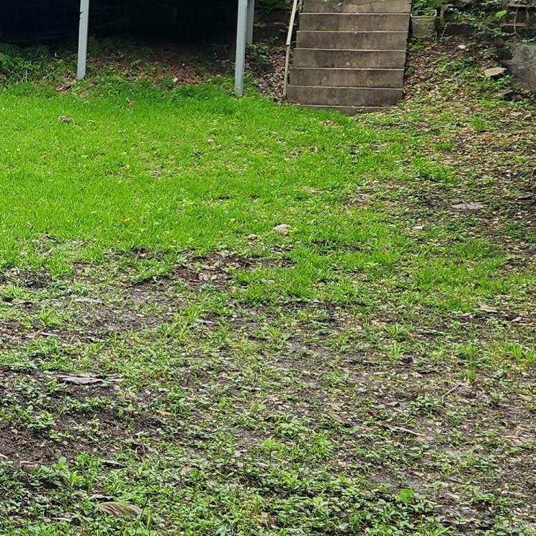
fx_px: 1437
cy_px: 178
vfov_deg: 21.1
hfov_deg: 19.1
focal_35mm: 82
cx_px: -218
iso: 12
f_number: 1.8
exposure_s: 1/185
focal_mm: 6.4
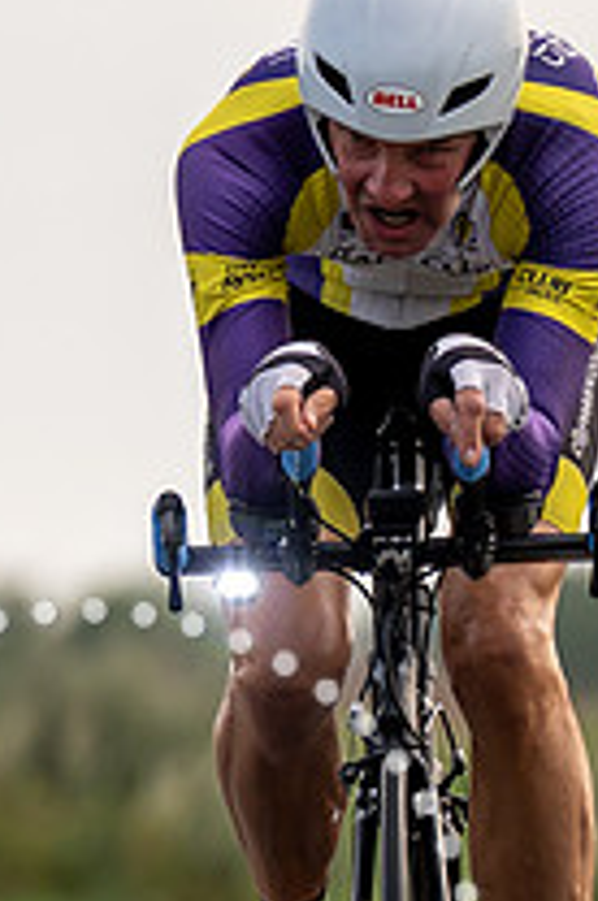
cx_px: 422
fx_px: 31173
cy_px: 502
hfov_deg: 1.1
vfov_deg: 1.7
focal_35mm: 1247
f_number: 3.5
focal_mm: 200
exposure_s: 1/800
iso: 100
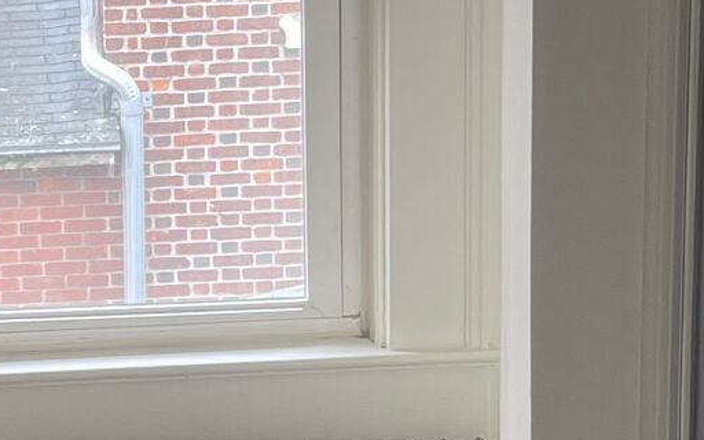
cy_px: 173
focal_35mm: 124
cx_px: 6
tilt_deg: -11.0
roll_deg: +1.8
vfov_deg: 10.6
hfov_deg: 16.5
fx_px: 2379
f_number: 1.6
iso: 100
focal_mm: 5.1
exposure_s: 1/120
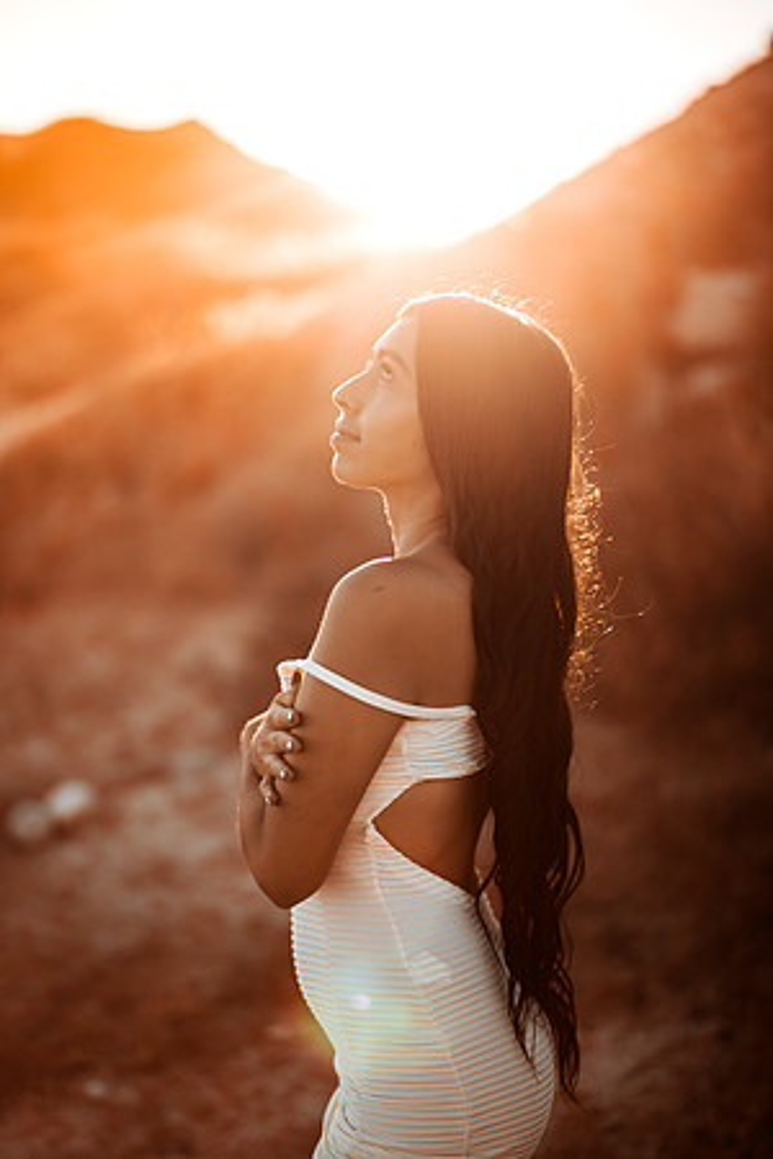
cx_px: 386
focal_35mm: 58
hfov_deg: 23.4
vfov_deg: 34.5
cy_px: 580
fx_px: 1868
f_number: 1.4
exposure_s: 1/3200
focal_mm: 58
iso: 80
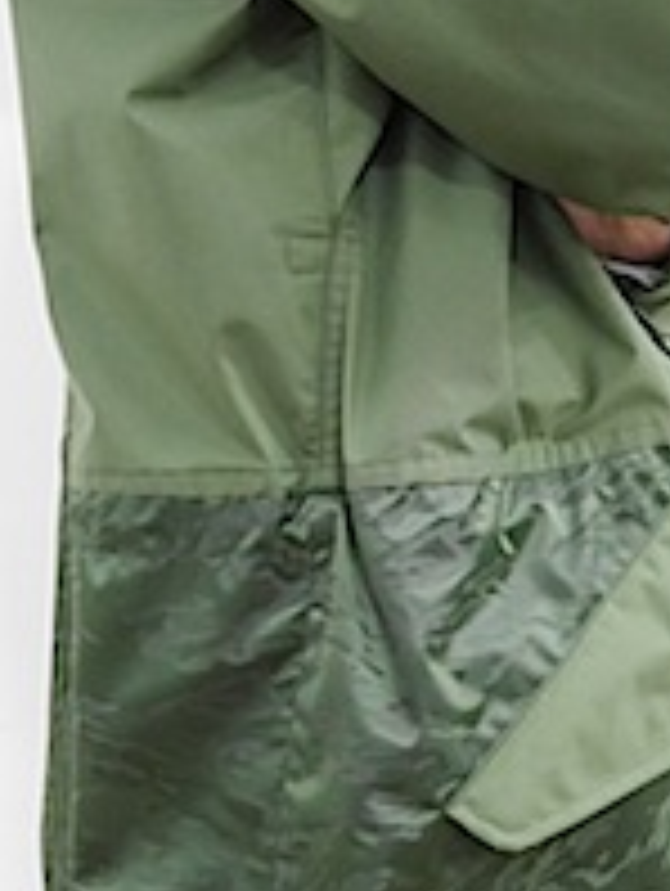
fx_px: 1803
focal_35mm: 70
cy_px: 461
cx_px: 414
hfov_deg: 21.0
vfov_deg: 27.7
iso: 2500
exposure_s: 1/60
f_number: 3.5
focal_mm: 13
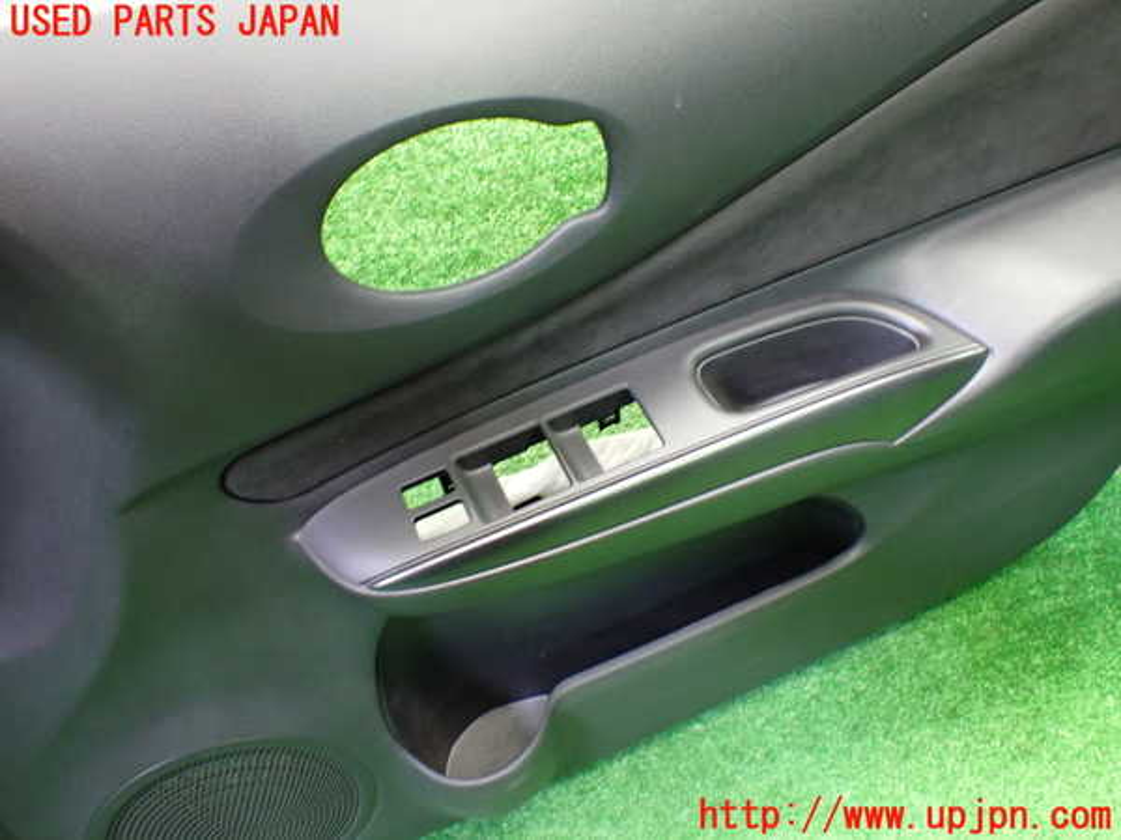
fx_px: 972
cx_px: 560
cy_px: 420
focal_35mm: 30
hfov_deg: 60.0
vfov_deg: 46.8
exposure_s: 1/40
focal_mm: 5.4
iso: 800
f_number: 2.3
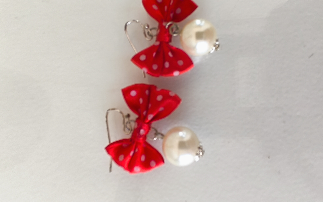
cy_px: 85
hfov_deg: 72.5
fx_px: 220
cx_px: 165
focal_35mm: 25
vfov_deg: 49.1
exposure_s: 1/30
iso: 50
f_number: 2.2
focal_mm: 1.65
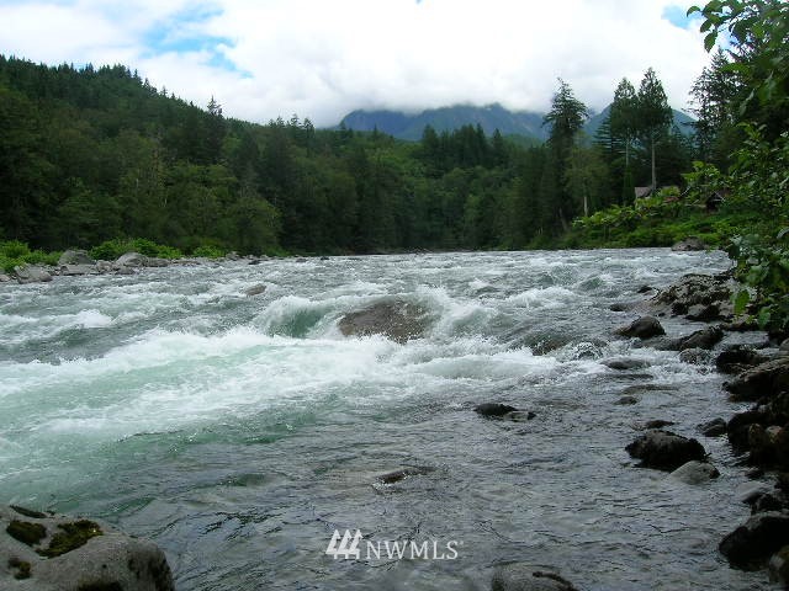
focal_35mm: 34
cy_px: 296
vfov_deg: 41.8
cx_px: 394
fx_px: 775
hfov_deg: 54.0
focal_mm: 5.7
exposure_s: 1/316
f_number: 4.9
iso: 50
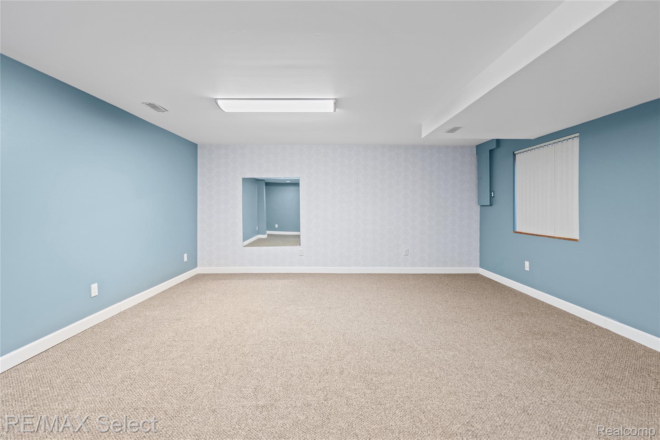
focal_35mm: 16
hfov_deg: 96.8
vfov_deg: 73.7
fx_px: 293
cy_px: 220
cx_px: 330
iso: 1000
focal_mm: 16
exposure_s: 1/30
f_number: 3.2
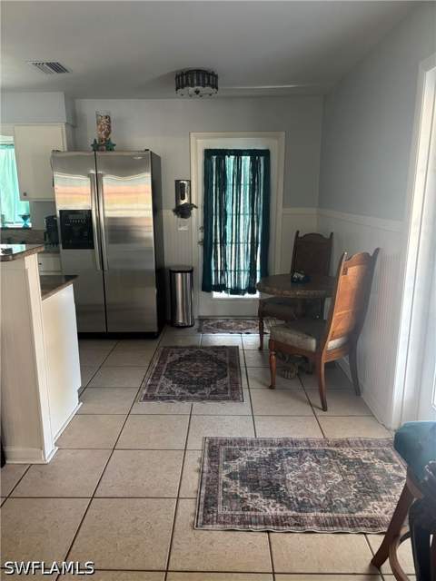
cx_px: 218
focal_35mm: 26
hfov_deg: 53.1
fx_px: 437
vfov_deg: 67.3
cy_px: 290
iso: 160
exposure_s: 1/60
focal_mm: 5.96
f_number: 1.6
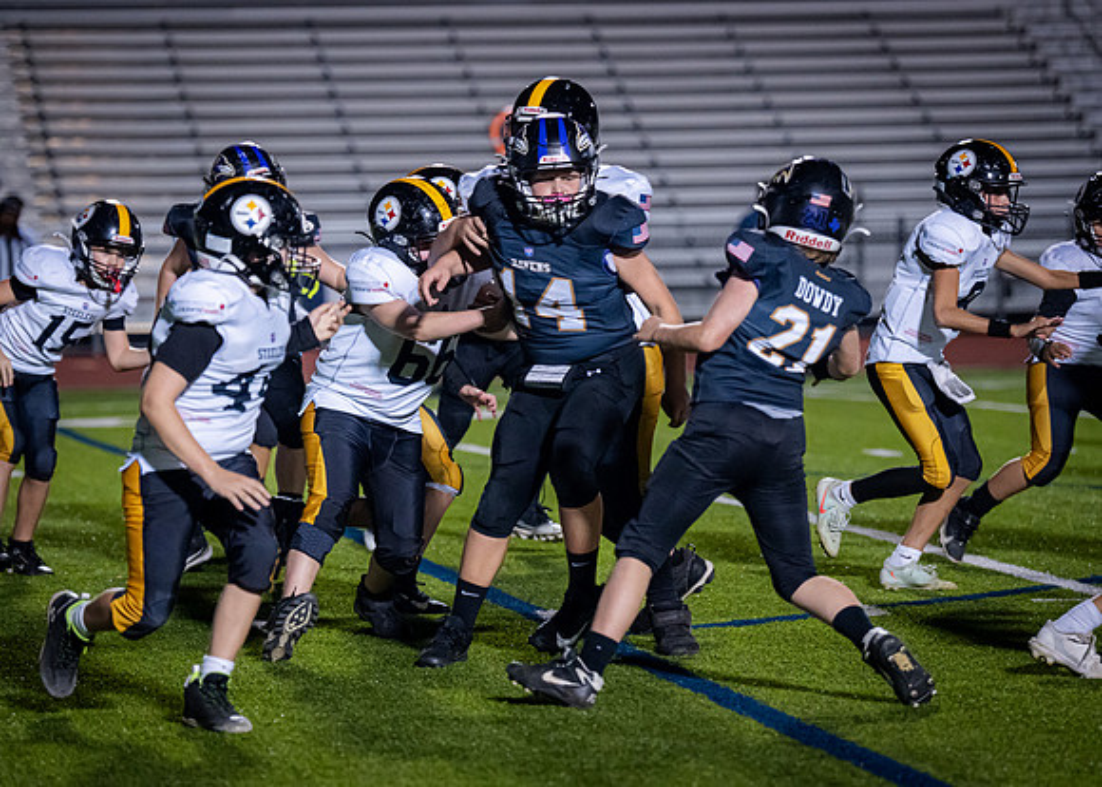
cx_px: 487
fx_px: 6000
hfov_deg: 10.5
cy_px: 403
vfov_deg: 7.5
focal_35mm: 192
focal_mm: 141
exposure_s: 1/1000
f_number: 2.8
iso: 2500
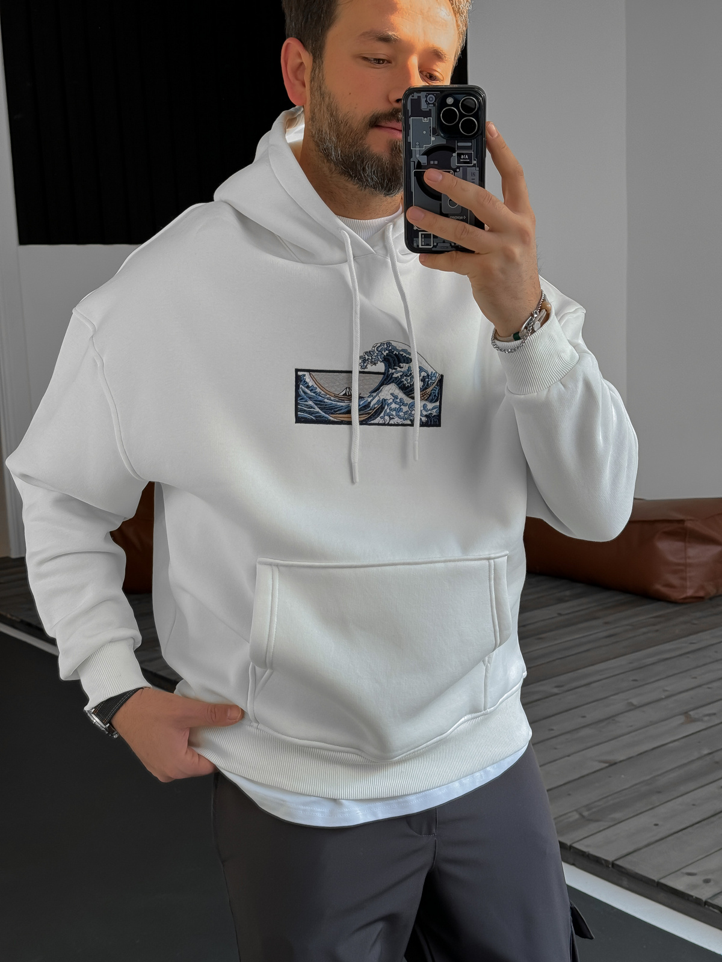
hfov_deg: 30.3
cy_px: 481
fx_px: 1335
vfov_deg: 39.7
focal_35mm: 48
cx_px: 361
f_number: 1.8
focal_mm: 6.86
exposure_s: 1/120
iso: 50
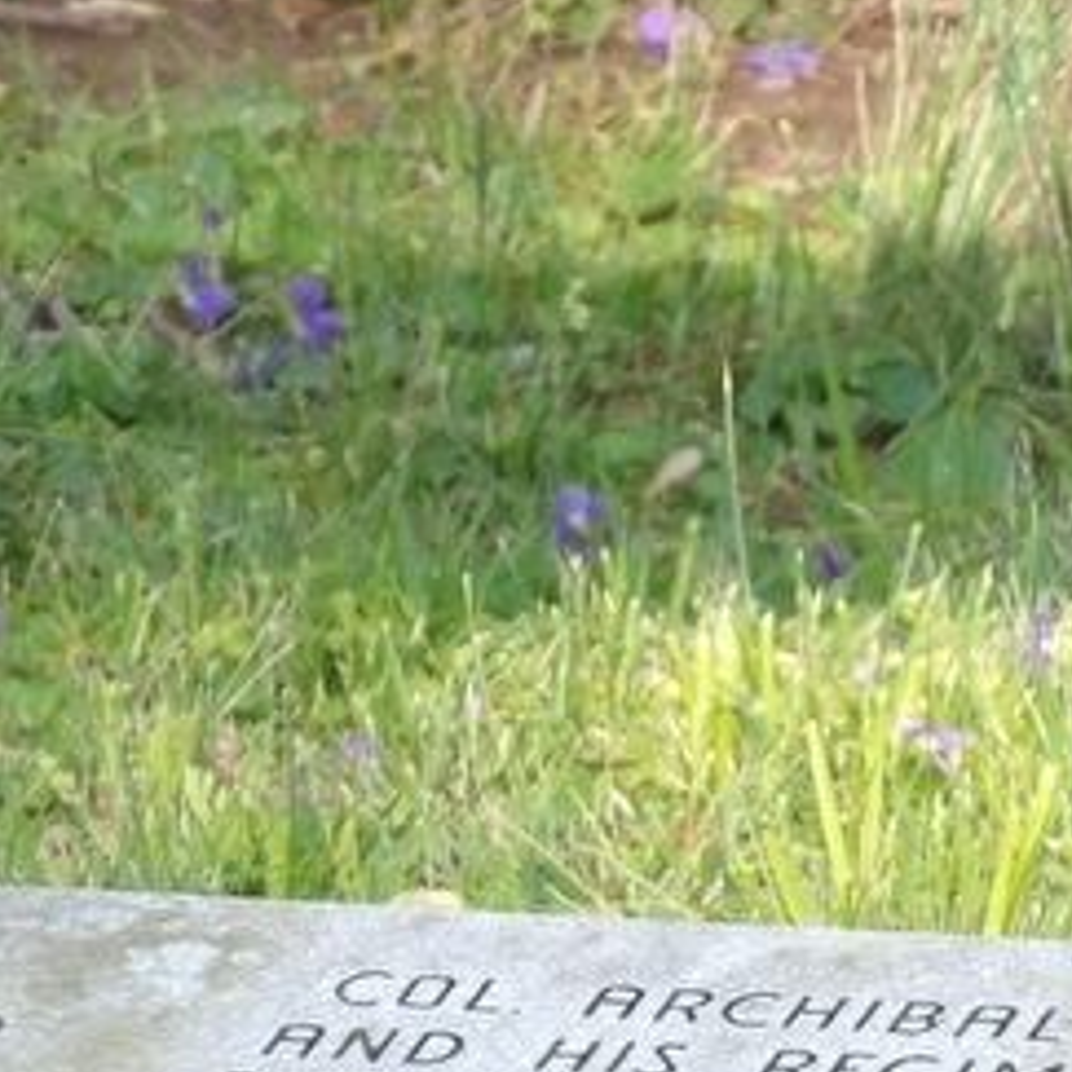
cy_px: 1196
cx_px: 485
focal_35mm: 1759
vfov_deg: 1.0
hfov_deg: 1.0
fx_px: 61630
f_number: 4.2
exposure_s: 1/100
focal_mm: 108.3
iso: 186
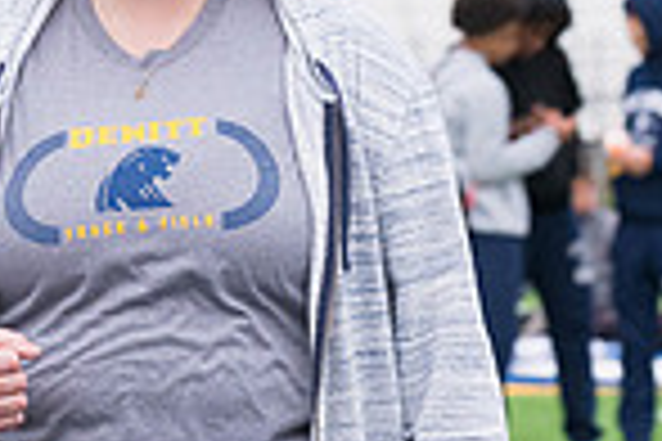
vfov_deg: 2.9
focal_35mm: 469
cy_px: 216
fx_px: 8624
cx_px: -275
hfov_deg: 4.4
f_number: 5
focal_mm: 105
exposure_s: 1/2000
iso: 1600
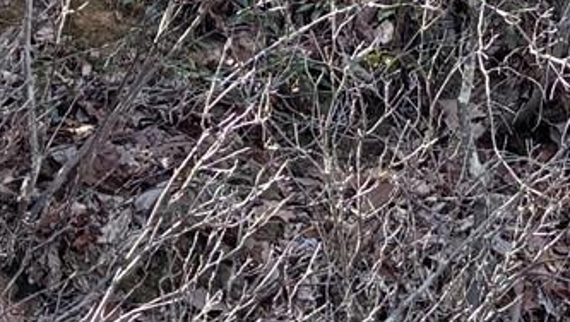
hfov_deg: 12.3
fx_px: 2632
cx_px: 515
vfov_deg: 6.5
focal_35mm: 174
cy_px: -599
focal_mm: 5.96
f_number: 1.6
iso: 40
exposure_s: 1/140
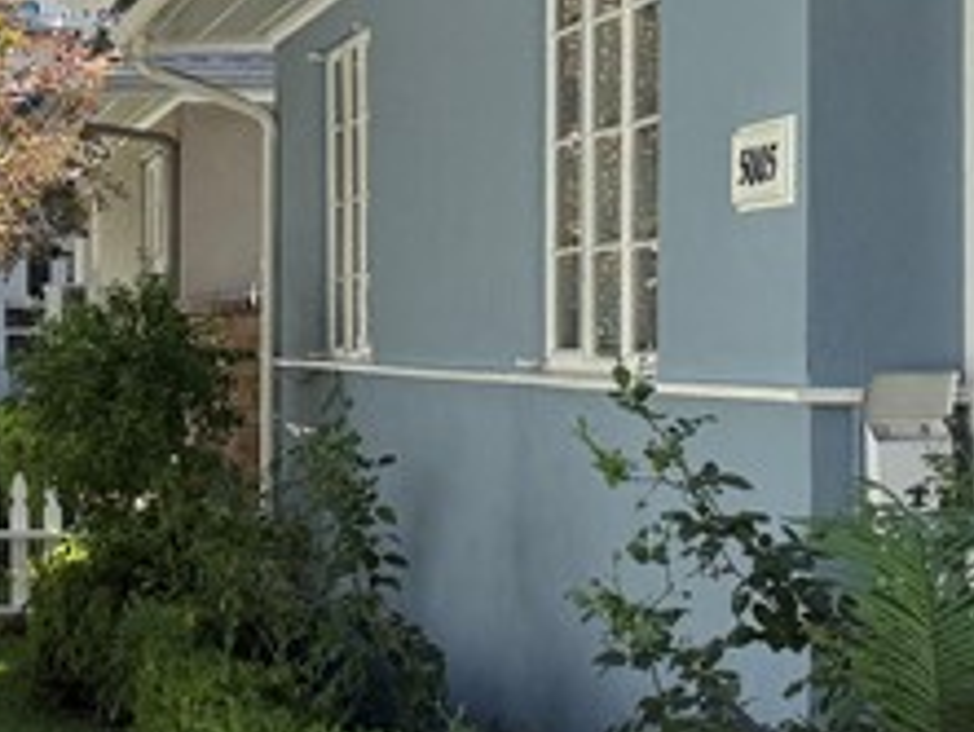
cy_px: 348
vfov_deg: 13.4
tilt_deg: -0.1
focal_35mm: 111
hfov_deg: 17.1
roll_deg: +0.6
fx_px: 3125
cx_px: -115
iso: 100
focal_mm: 6.76
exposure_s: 1/2703
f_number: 1.78
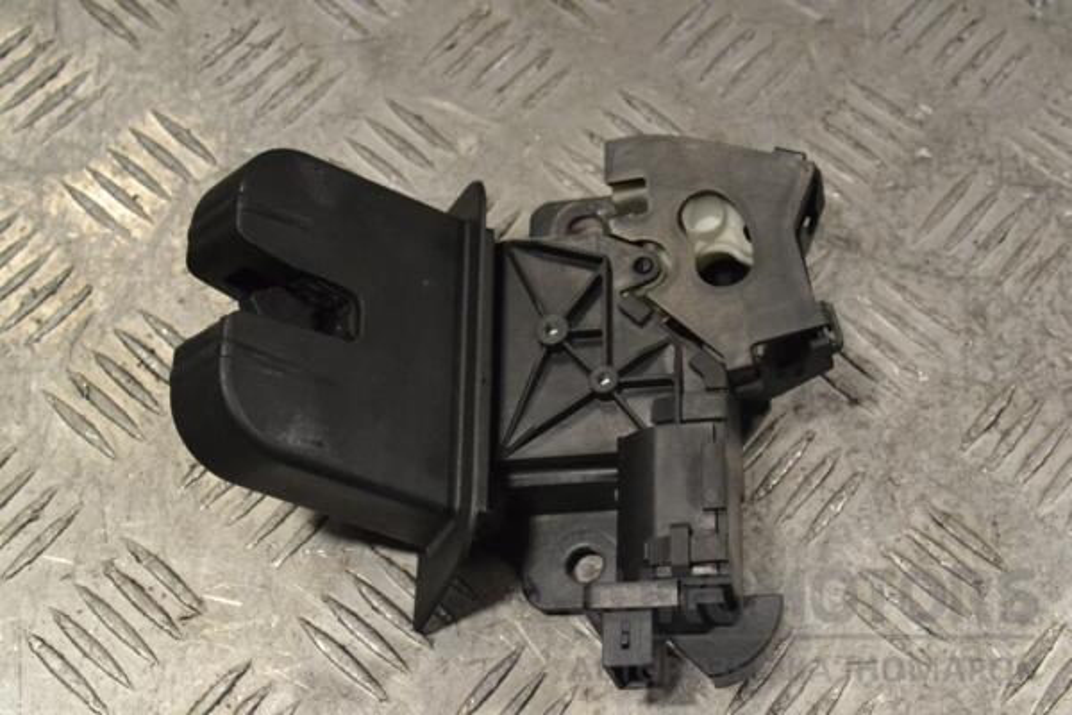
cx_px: 536
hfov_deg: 36.9
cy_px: 358
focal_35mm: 54
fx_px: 1608
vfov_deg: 25.1
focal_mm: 36
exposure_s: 1/320
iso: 3200
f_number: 10
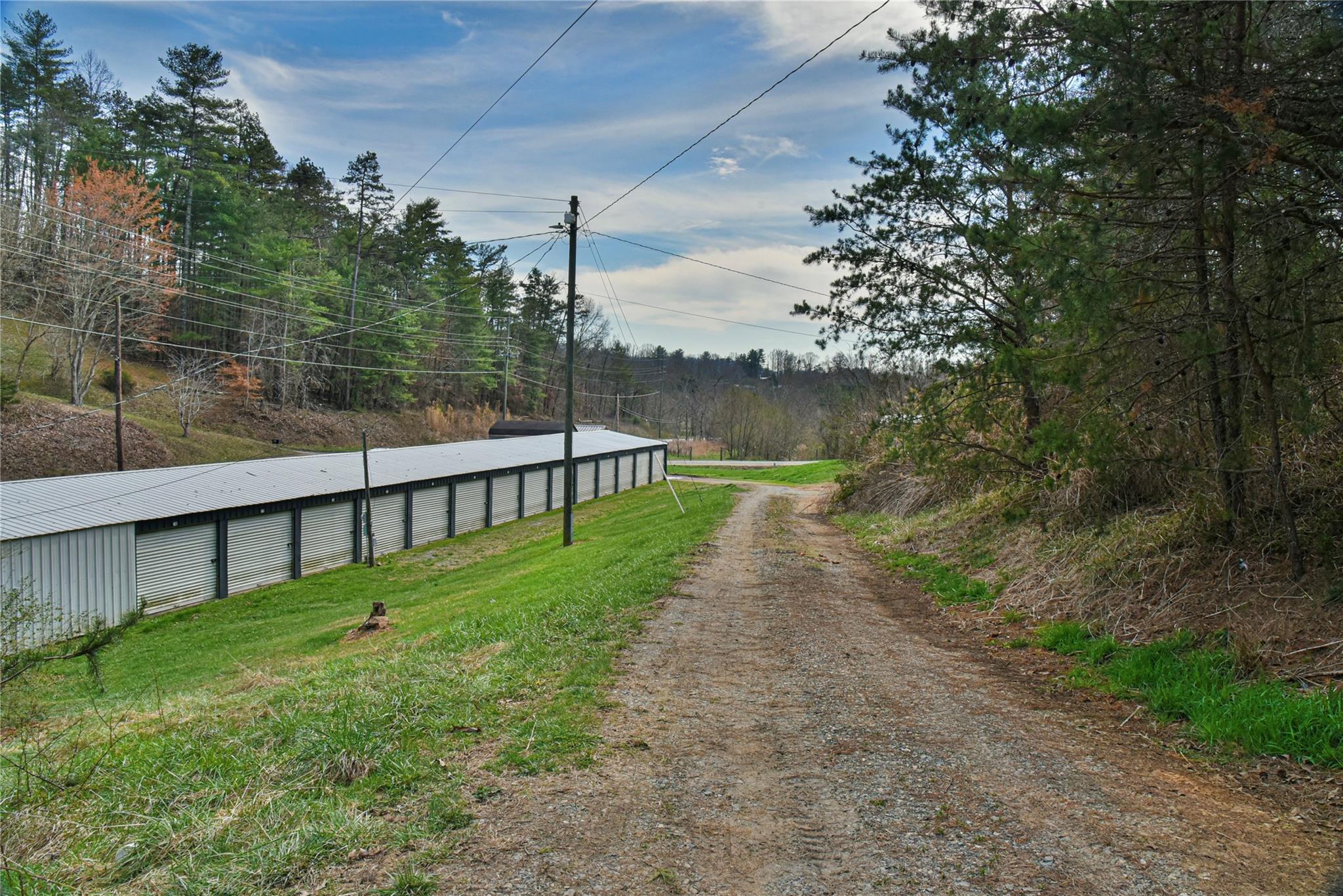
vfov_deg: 53.1
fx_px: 895
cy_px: 448
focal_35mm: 24
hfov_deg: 73.7
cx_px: 672
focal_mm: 24
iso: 1600
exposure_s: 1/500
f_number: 11
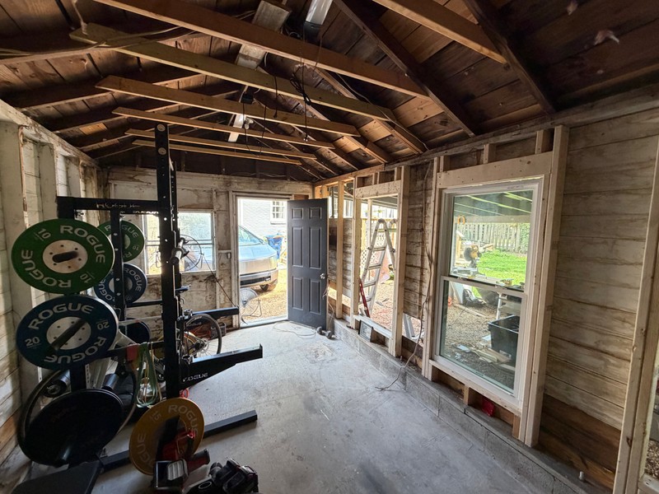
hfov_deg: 102.1
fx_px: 267
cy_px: 247
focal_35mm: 14
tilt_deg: -4.7
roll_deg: -2.8
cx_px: 330
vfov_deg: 85.7
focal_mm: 2.22
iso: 320
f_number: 2.2
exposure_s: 1/121
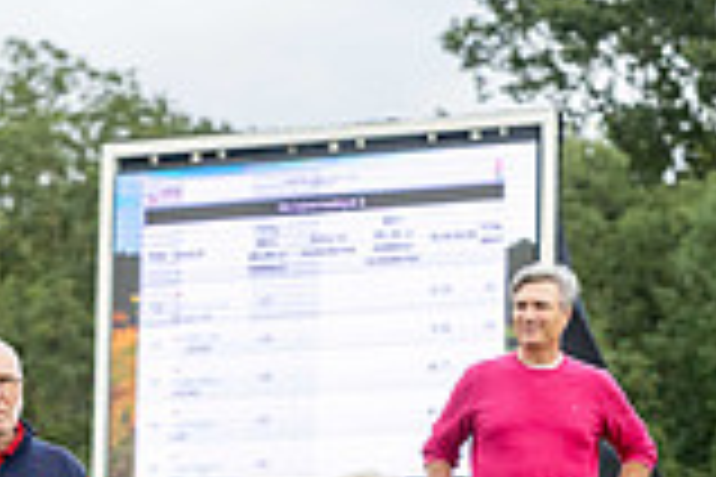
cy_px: 844
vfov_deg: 4.4
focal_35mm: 310
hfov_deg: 6.6
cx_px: 311
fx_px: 6165
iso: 400
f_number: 4
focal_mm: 85
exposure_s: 1/500
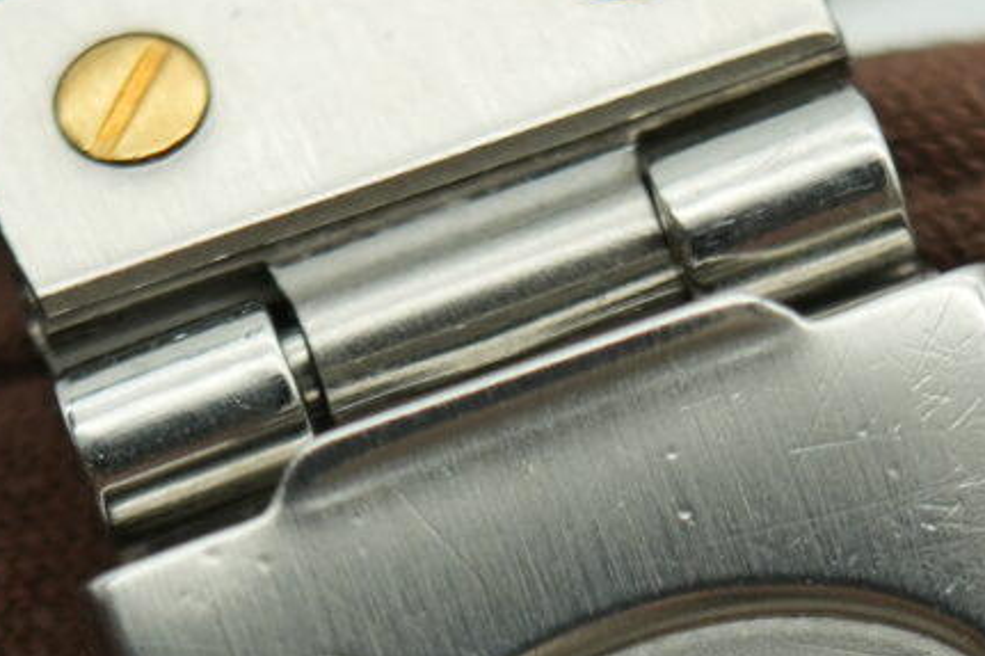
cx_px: 602
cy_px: 1049
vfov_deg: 6.5
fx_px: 5689
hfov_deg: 9.9
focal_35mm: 208
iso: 400
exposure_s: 1/250
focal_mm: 35
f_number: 5
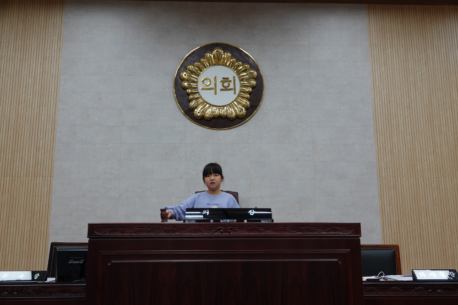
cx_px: 229
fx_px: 394
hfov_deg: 60.3
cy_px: 152
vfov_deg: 42.3
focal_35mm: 31
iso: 100
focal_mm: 11.51
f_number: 2.8
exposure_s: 1/40
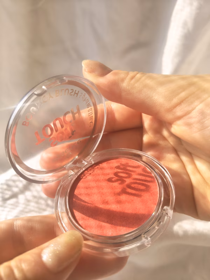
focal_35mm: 24
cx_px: 105
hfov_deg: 56.8
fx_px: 194
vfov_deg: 71.6
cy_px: 140
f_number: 1.8
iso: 100
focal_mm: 5.56
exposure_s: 1/571
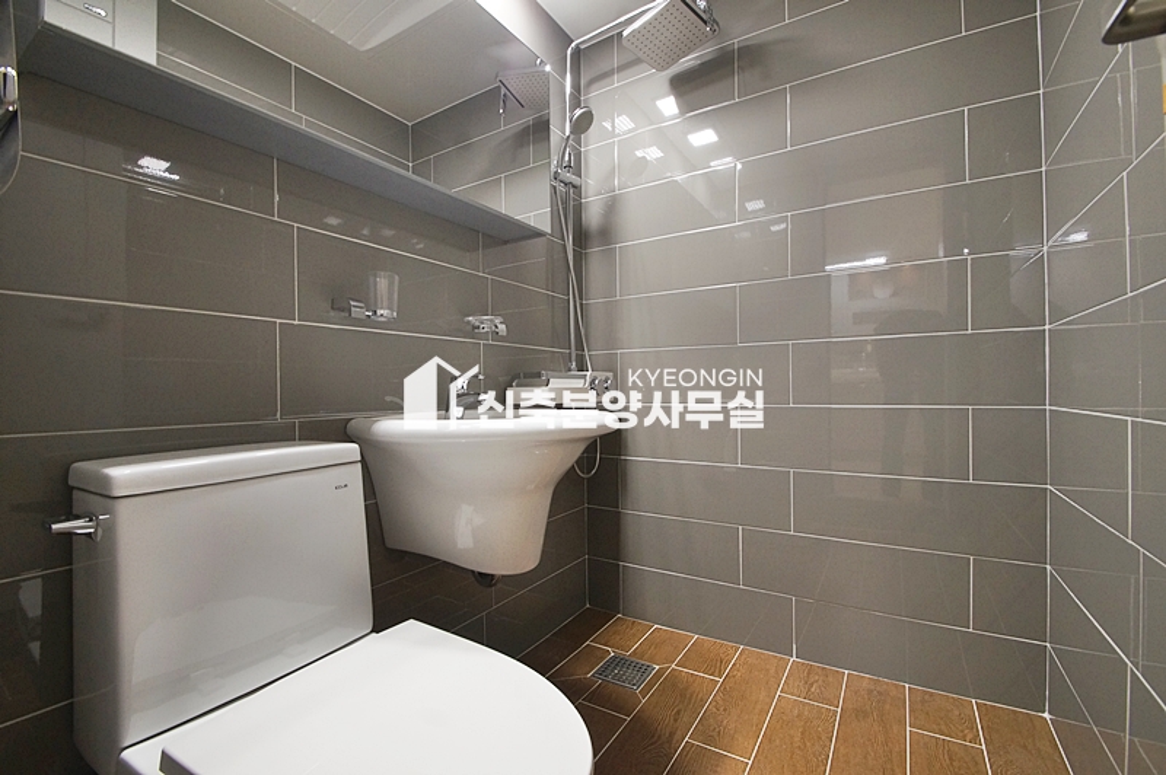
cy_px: 388
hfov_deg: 100.4
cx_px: 583
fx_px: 485
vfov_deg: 77.2
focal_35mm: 15
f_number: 9
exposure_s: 1/10
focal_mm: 10
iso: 800
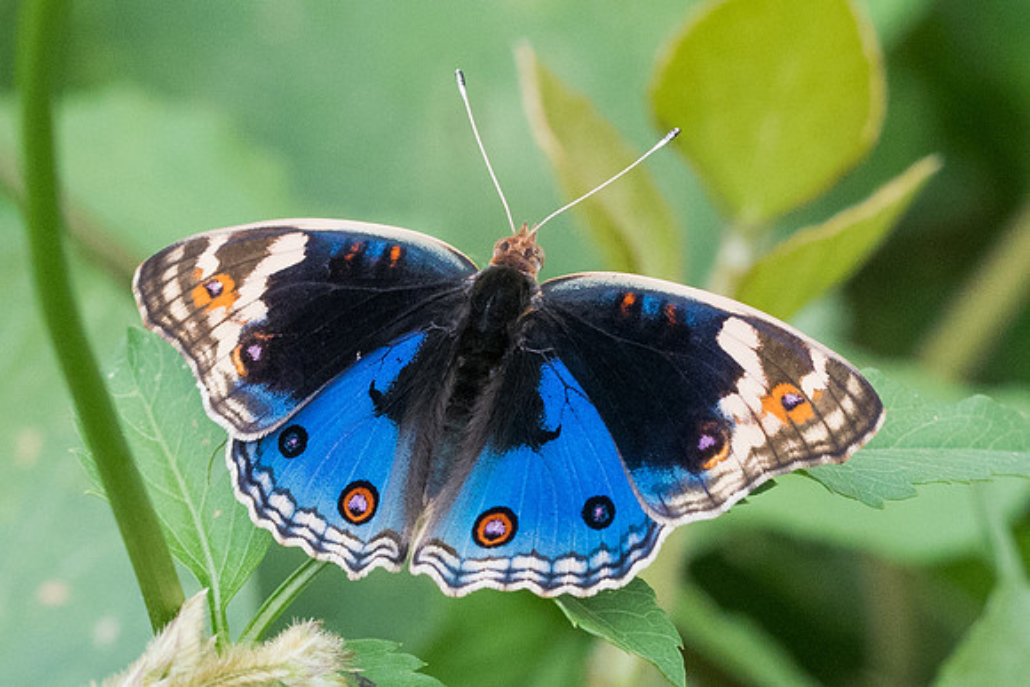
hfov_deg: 2.9
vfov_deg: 2.0
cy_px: 363
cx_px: 558
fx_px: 20037
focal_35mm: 700
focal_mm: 150
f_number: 6.3
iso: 1000
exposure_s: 1/1250
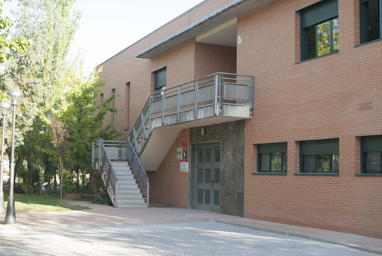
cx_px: 191
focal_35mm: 52
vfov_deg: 25.8
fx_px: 558
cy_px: 128
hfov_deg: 37.8
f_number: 3.5
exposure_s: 1/200
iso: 100
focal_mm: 35
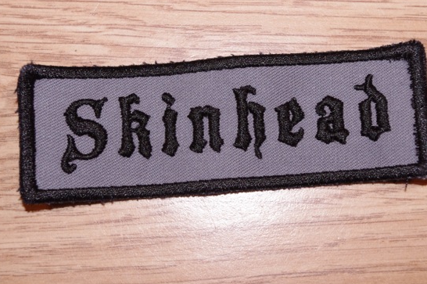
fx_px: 889
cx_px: 227
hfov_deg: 27.0
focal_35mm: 75
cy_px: 126
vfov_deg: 18.1
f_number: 8
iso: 1600
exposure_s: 1/30
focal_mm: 42.5
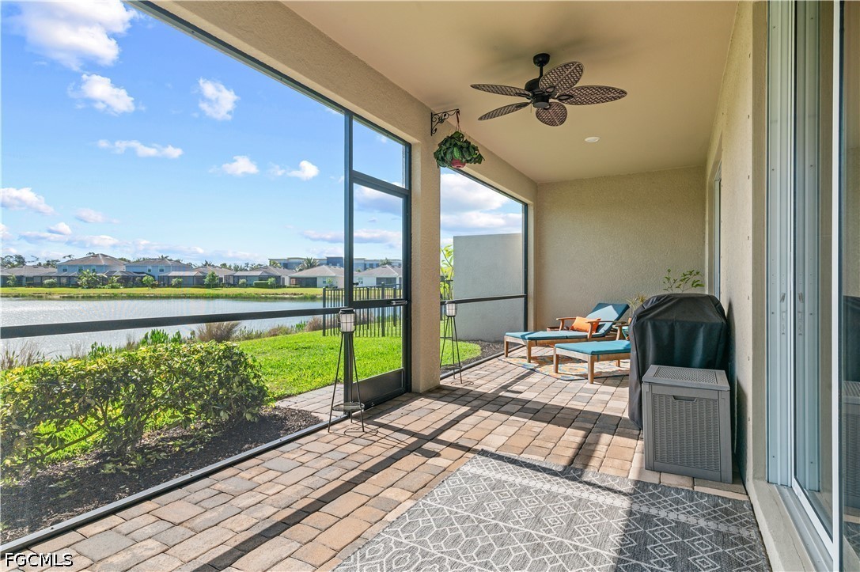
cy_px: 286
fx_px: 430
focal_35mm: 18
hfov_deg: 90.0
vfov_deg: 67.3
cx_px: 430
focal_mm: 18
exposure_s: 1/125
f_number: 10
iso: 640
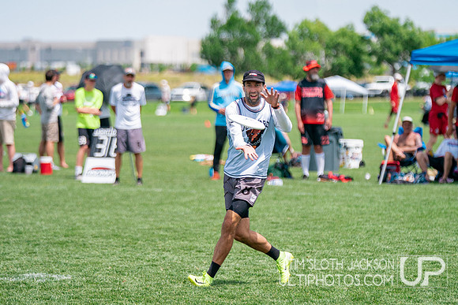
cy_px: 187
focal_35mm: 269
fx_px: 3417
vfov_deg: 5.1
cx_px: 241
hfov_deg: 7.7
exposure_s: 1/8000
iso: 500
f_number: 2.8
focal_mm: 162
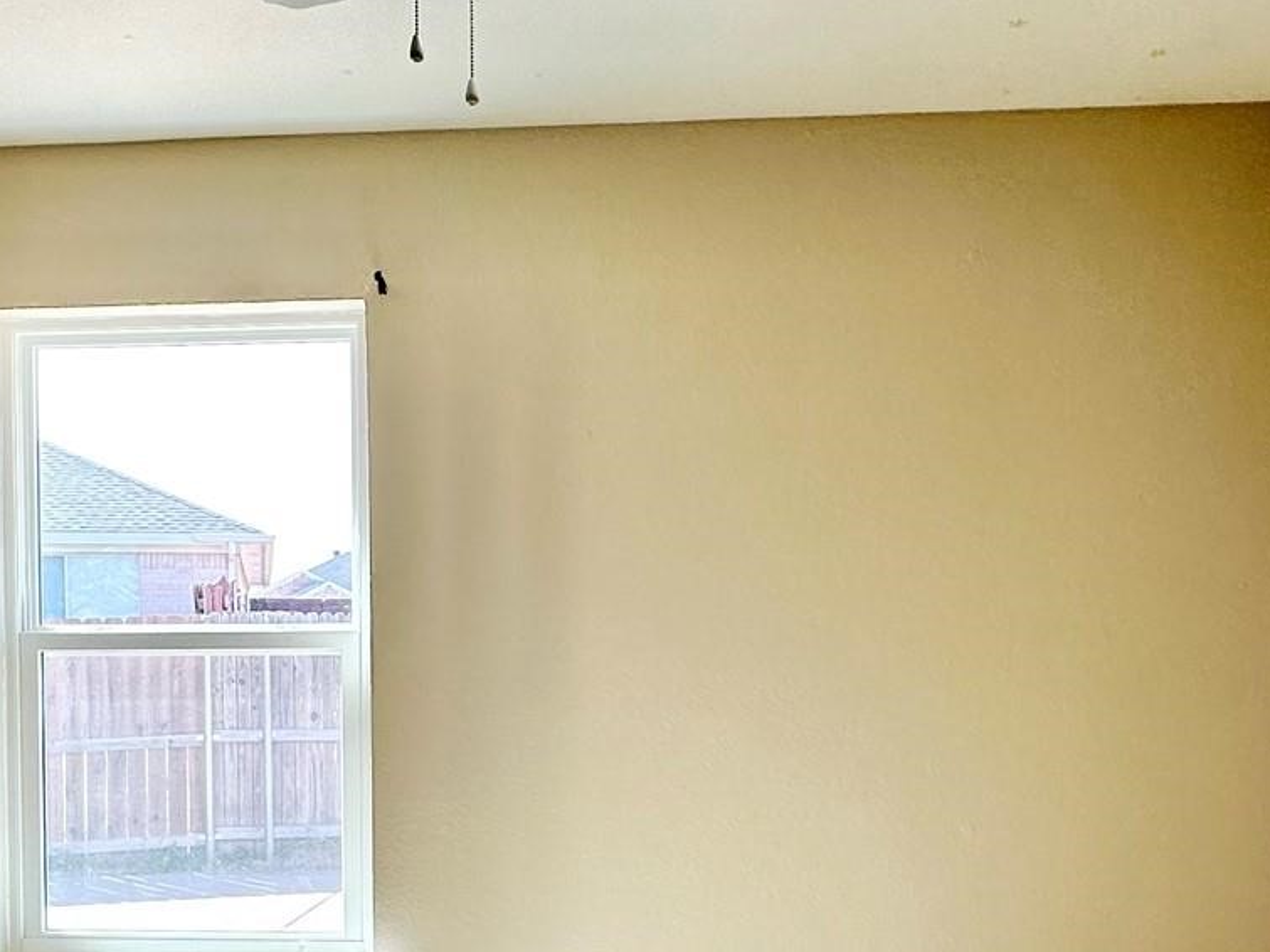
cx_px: 552
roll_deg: +0.0
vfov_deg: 37.1
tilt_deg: -0.6
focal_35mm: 38
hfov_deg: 48.9
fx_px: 1394
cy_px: 669
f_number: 2.2
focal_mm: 2.22
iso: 40
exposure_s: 1/130
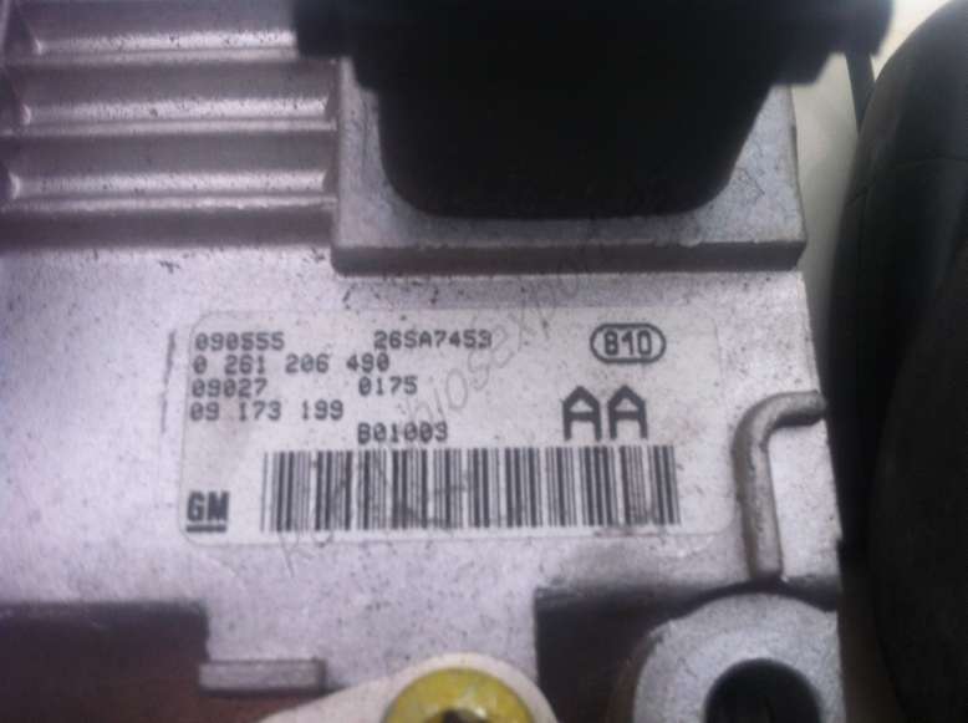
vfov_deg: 40.6
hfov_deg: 52.7
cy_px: 362
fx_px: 977
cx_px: 484
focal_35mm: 35
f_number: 2.8
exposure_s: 1/17
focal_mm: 3.85
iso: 80
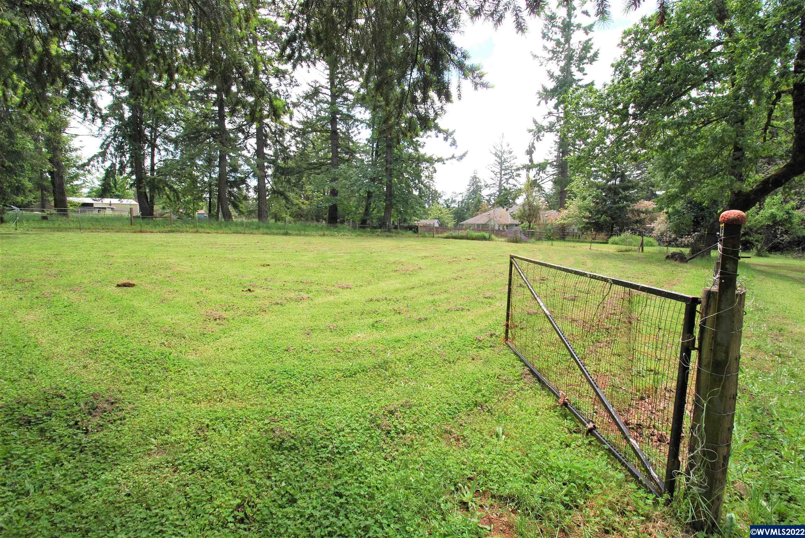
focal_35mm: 15
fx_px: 336
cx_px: 402
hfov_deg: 100.3
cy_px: 269
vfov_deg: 77.5
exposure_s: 1/125
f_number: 9
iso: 200
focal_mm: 10
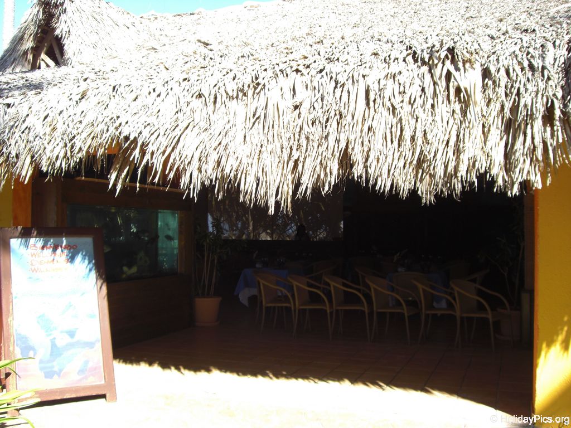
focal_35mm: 38
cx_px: 286
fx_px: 627
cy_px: 214
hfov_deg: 49.0
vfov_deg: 37.7
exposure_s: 1/320
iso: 64
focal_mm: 6.2
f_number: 2.7
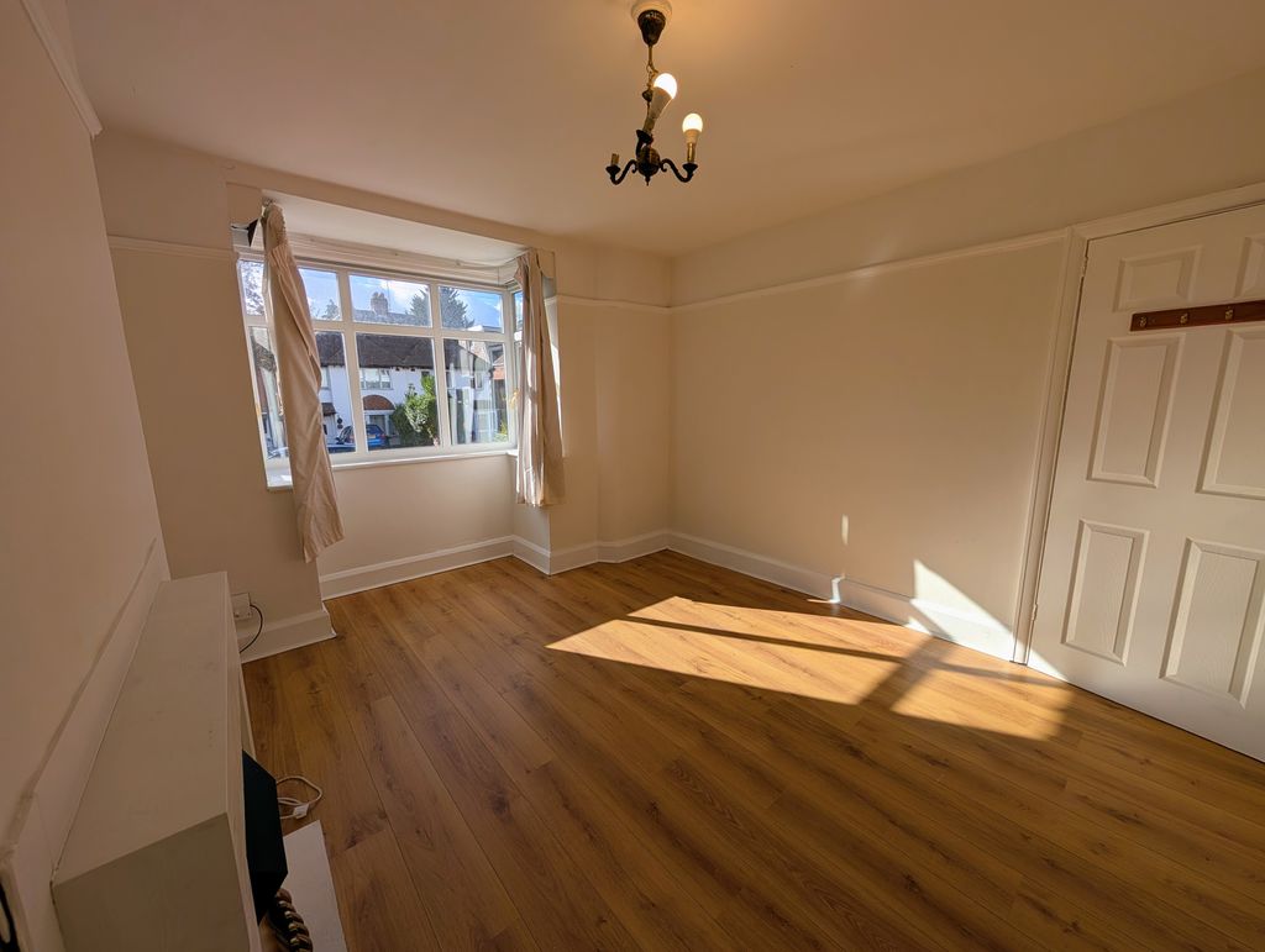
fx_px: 439
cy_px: 476
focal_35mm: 12
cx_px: 632
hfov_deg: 110.5
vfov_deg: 94.6
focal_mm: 2.02
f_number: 1.7
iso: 53
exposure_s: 1/2016
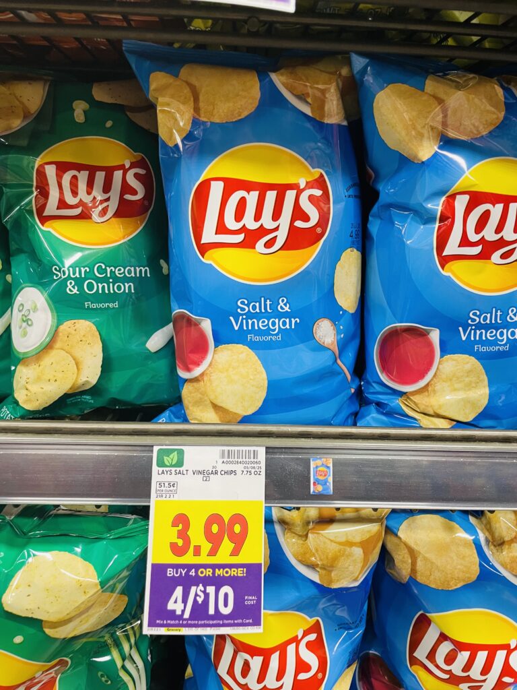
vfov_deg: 67.3
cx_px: 258
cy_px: 345
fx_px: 518
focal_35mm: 26
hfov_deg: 53.1
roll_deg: -2.7
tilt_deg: -17.6
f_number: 1.6
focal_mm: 4.2
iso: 200
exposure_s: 1/60
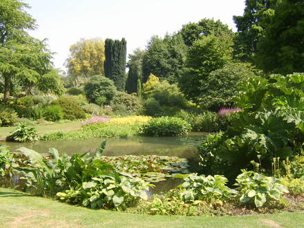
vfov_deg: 45.4
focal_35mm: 31
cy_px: 114
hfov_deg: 58.4
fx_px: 272
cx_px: 152
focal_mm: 8.13
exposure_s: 1/148
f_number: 5.6
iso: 71
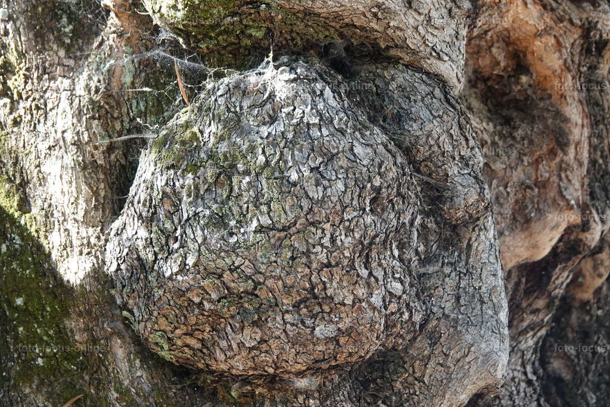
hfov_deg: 9.9
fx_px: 3508
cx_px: 305
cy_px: 204
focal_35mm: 207
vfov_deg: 6.6
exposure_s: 1/160
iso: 800
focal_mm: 75.77
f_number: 4
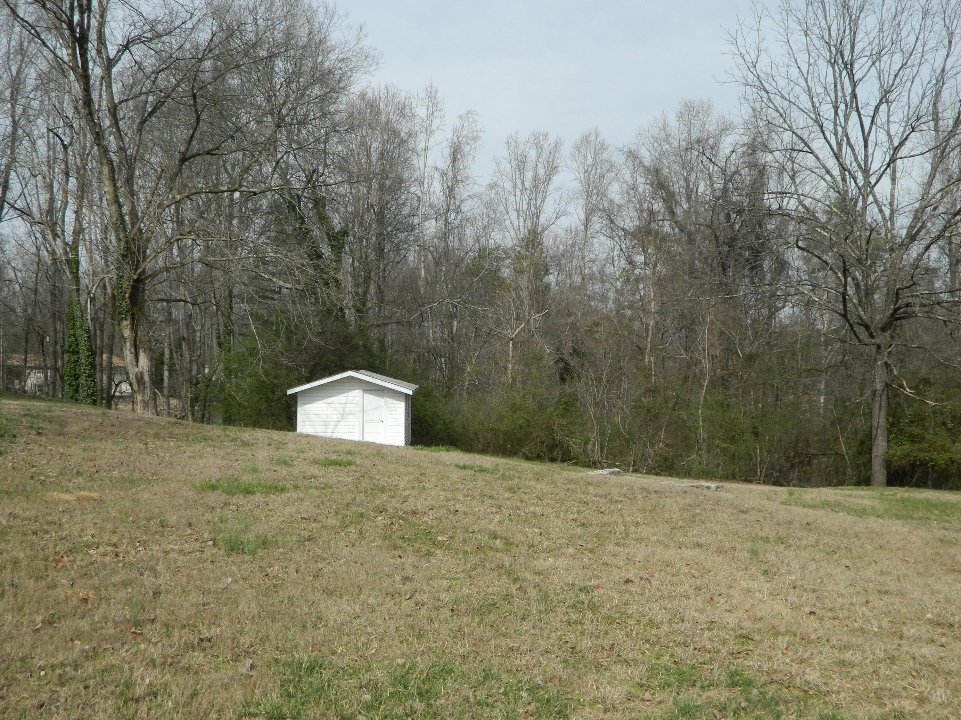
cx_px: 480
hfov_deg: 52.6
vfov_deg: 40.7
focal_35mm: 35
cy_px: 360
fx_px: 972
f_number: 3.3
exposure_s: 1/1000
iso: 80
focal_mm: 6.2
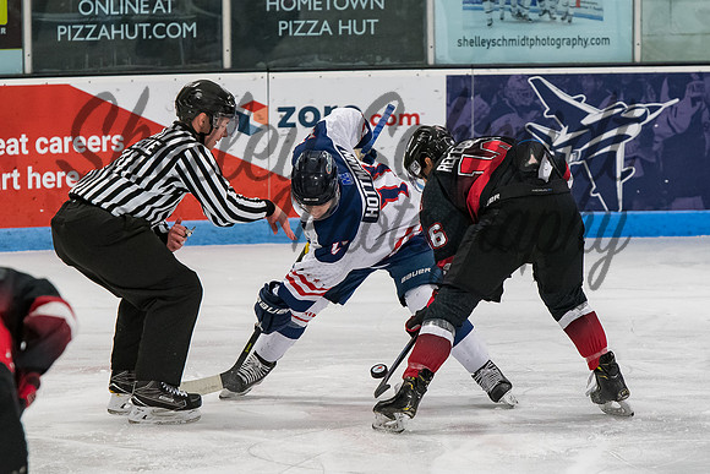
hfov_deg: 5.3
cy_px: 228
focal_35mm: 386
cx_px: 382
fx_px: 7618
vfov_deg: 3.6
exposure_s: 1/800
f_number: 3.5
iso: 2500
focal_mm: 195
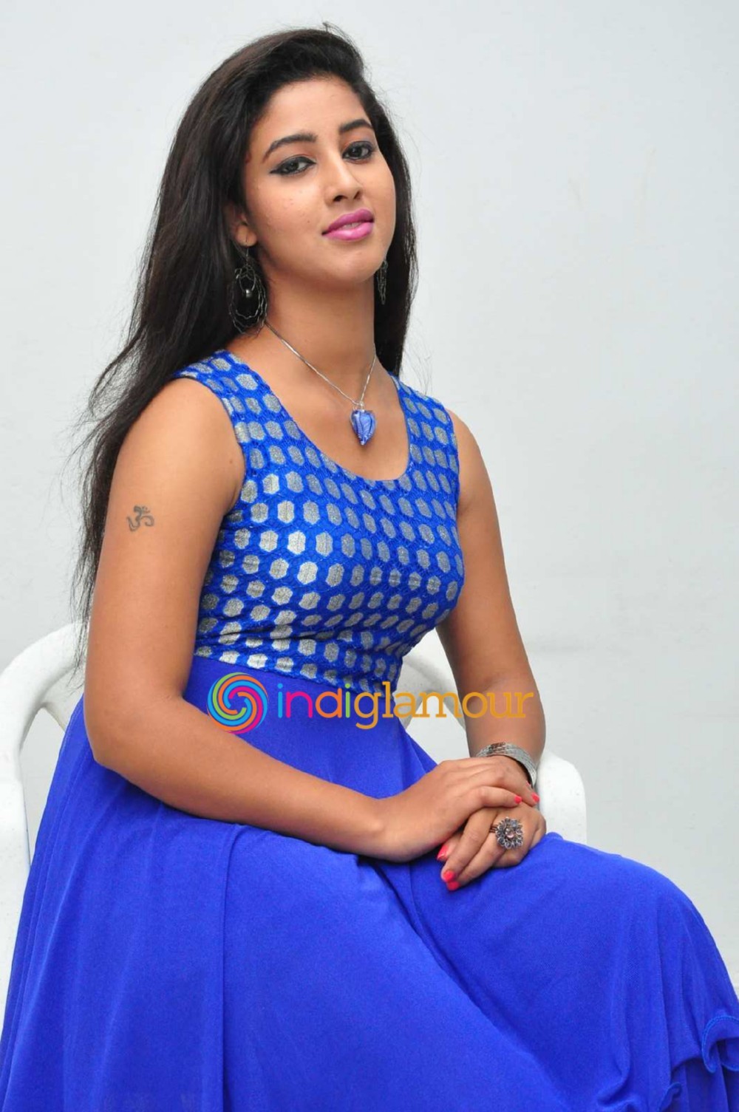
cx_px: 370
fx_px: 1944
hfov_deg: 21.5
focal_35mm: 63
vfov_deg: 31.9
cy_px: 556
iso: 1600
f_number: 9
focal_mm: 42
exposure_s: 1/125
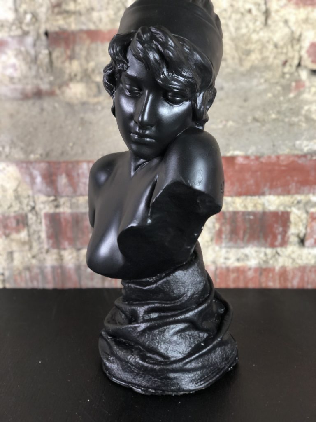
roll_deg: +2.0
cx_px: 158
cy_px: 211
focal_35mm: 52
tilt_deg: -18.2
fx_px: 633
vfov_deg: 36.8
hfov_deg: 28.0
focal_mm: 6
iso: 100
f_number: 2.4
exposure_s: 1/33
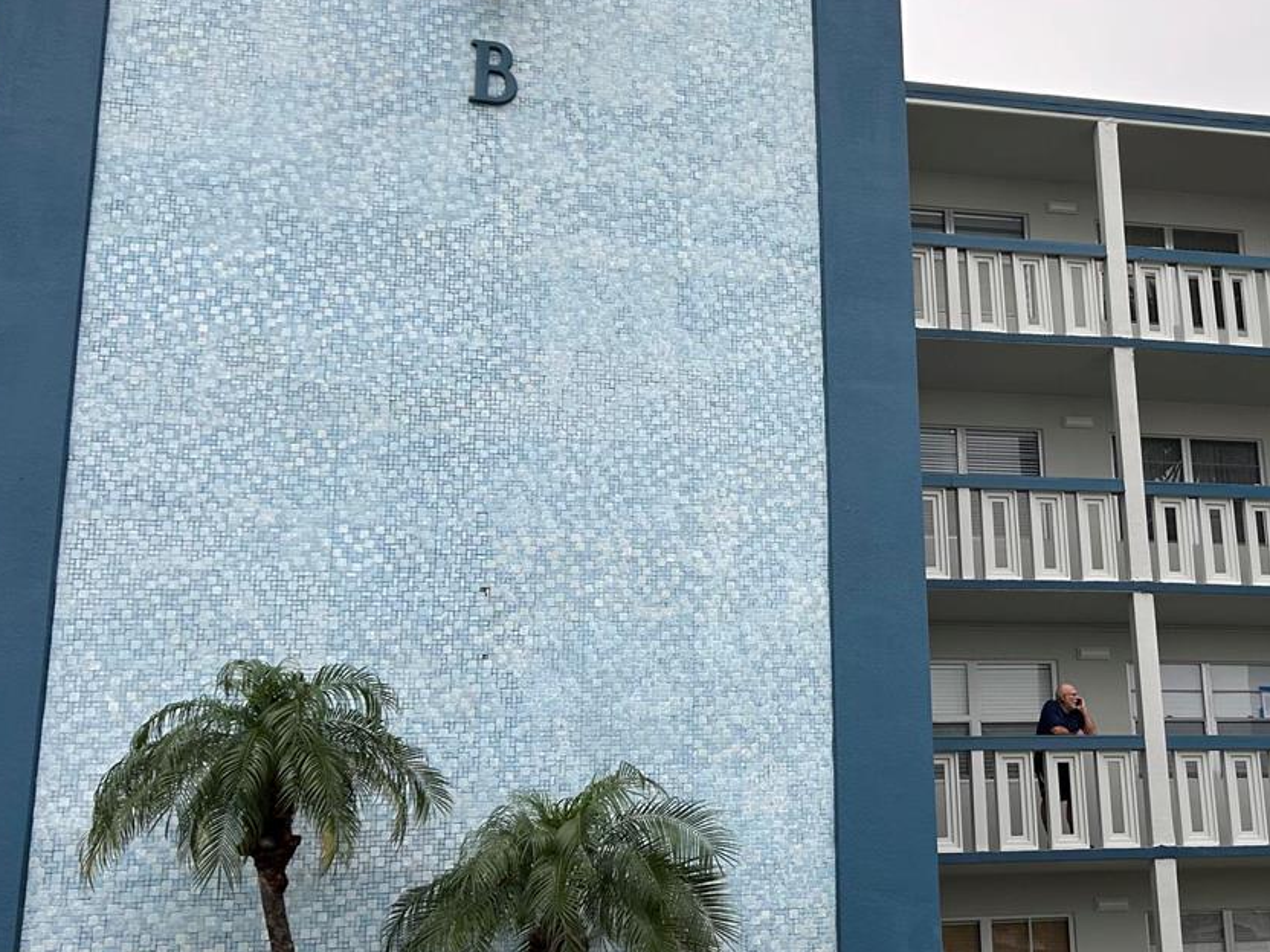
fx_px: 1834
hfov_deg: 37.2
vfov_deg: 29.1
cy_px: 441
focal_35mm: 50
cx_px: 957
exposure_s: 1/611
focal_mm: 5.7
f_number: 1.5
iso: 50
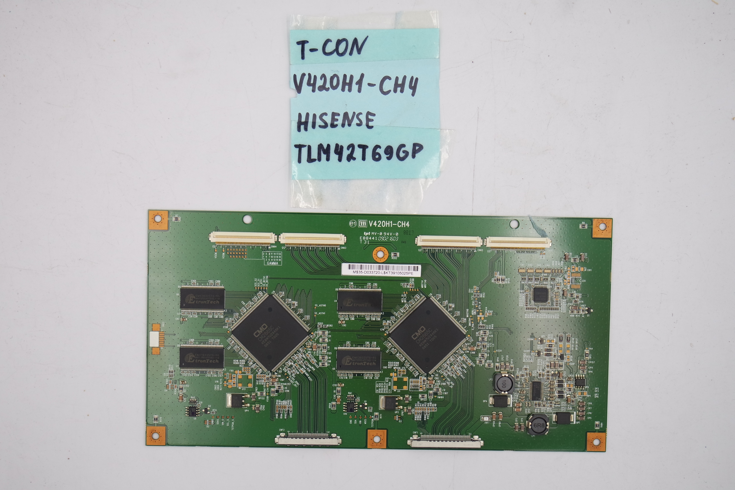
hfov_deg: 41.1
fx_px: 980
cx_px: 368
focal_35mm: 48
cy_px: 245
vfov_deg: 28.1
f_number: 5
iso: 160
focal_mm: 18
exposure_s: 1/125
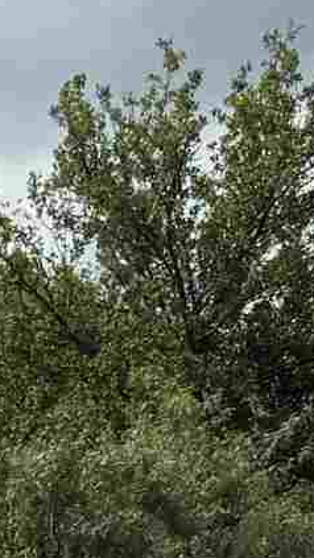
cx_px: -111
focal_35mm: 190
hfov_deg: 6.3
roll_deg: +0.7
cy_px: 1041
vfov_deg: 10.6
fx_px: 2812
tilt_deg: -8.0
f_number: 1.78
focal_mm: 6.76
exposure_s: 1/8130
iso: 100
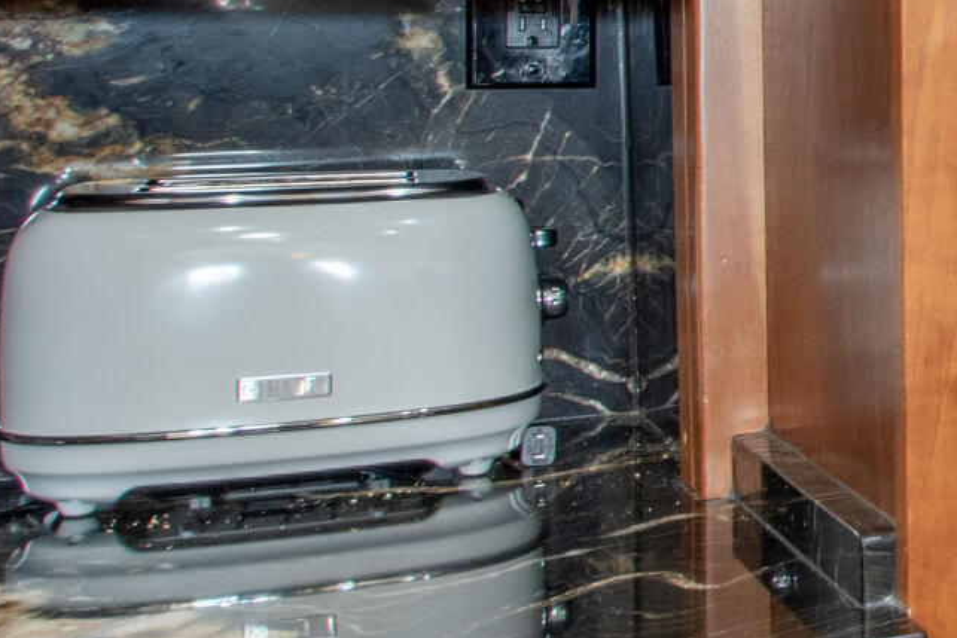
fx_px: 1861
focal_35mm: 70
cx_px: 1762
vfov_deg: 19.1
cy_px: 59
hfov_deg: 20.0
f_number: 11
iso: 100
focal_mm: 10
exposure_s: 1/1.25
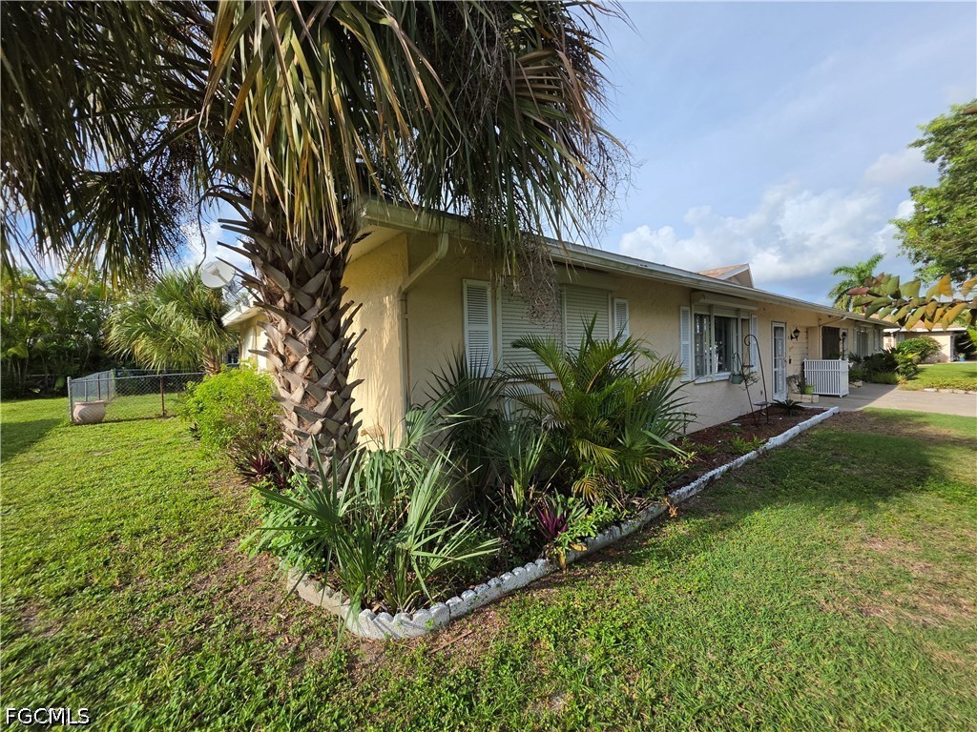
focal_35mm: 13
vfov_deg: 89.9
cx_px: 488
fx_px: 367
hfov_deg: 106.2
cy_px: 366
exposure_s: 1/1395
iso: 32
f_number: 1.9
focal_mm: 2.2
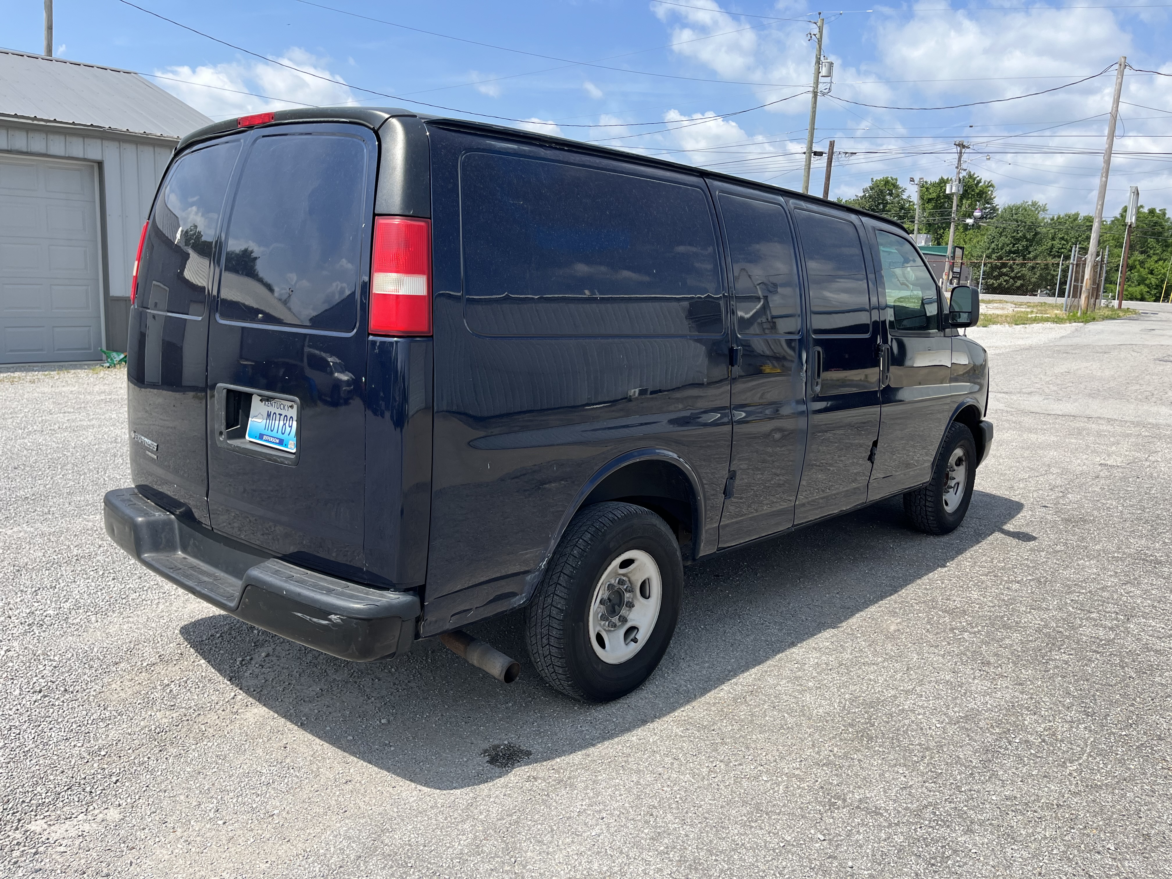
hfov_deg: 67.3
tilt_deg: -11.4
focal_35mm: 26
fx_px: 880
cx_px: 586
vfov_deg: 53.1
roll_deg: -1.9
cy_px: 440
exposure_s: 1/2358
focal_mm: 5.1
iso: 50
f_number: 1.6
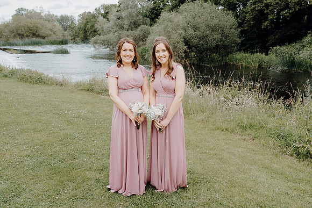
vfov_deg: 40.0
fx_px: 286
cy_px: 104
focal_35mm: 33
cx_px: 156
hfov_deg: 57.2
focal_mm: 33
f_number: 5
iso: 125
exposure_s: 1/200
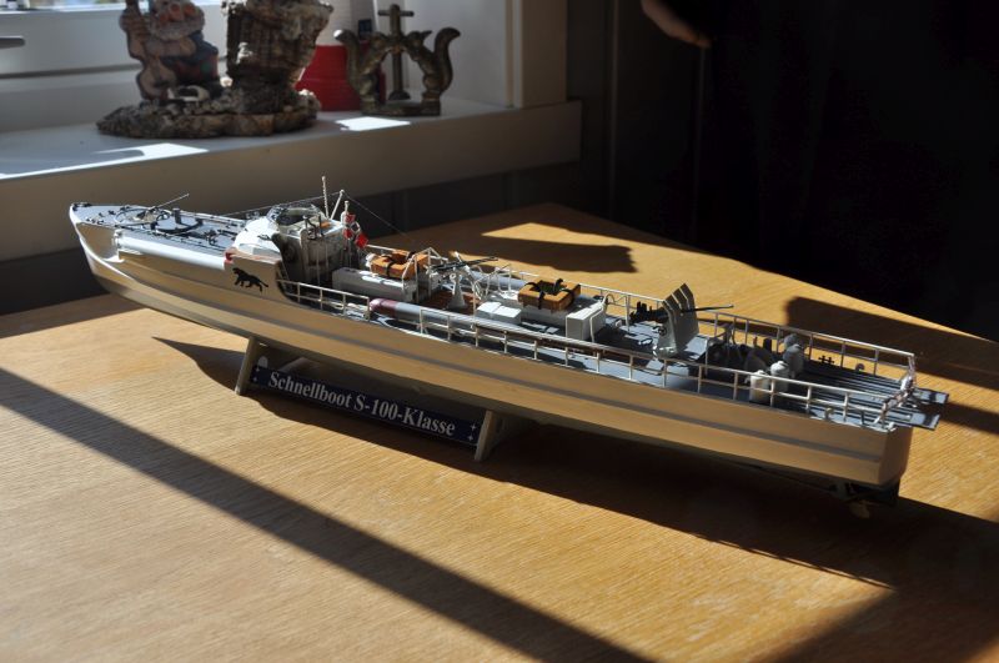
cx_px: 500
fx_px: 1081
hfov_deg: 49.6
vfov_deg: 34.1
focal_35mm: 39
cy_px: 332
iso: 200
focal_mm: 26
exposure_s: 1/320
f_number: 8
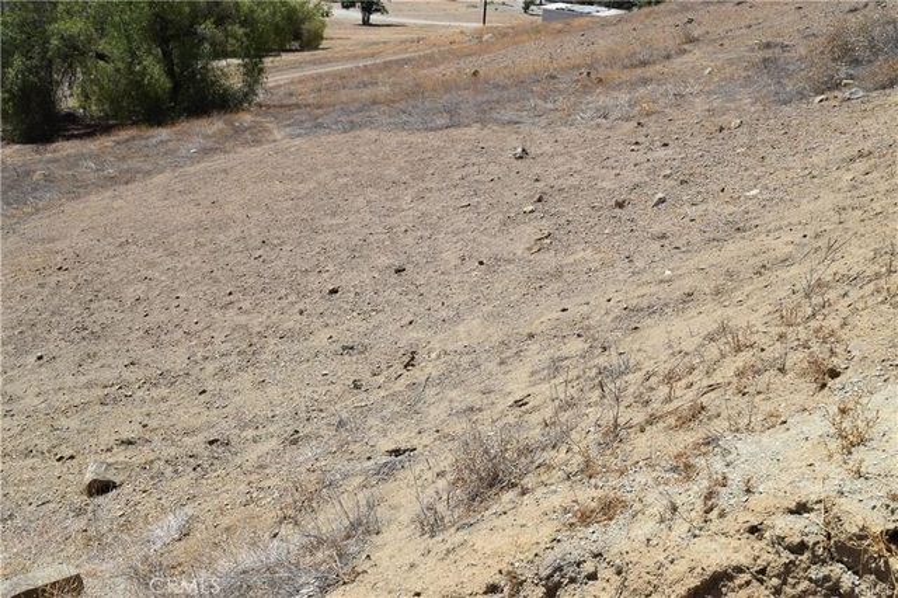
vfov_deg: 35.5
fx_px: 935
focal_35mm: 38
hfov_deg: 51.3
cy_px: 299
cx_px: 449
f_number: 10
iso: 200
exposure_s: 1/400
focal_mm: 25
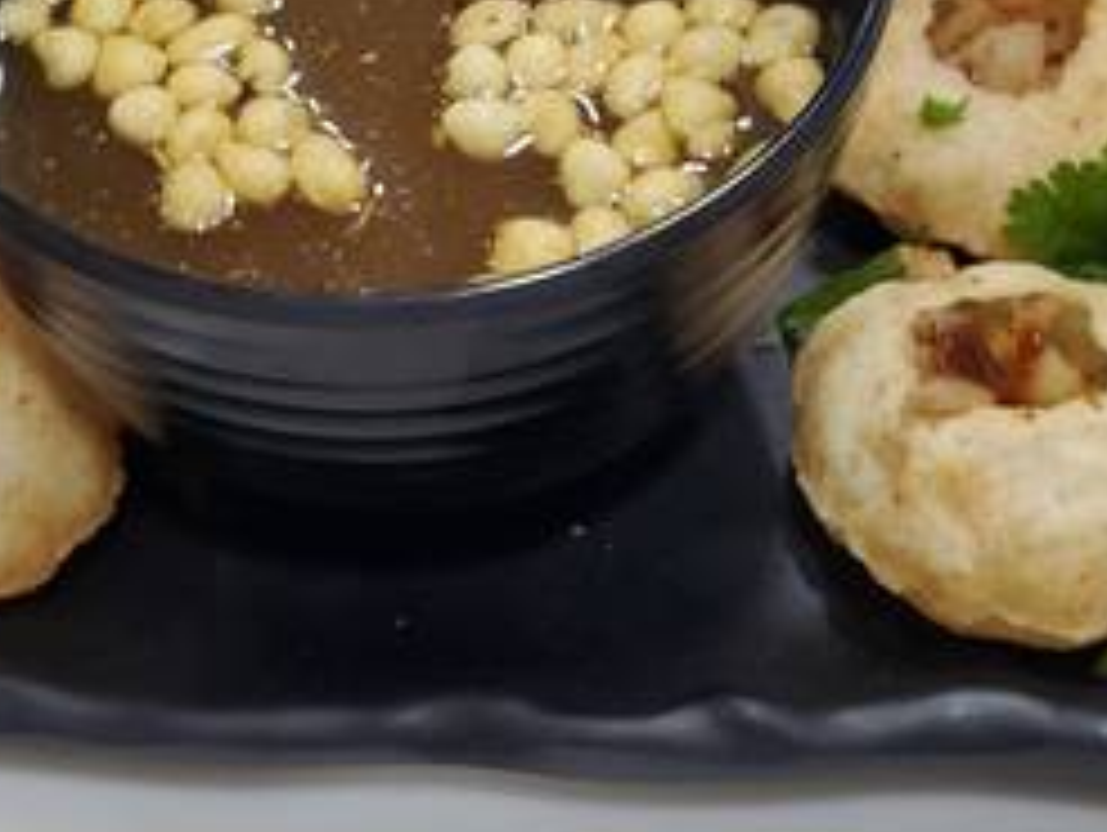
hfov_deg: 31.2
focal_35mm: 62
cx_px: 526
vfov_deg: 23.7
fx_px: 1985
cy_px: 387
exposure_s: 1/60
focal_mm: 4.3
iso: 250
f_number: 2.4
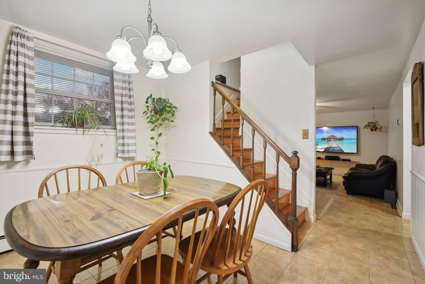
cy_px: 142
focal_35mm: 16
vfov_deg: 73.8
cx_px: 212
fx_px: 189
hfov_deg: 96.7
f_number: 8
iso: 400
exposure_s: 1/10
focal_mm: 16
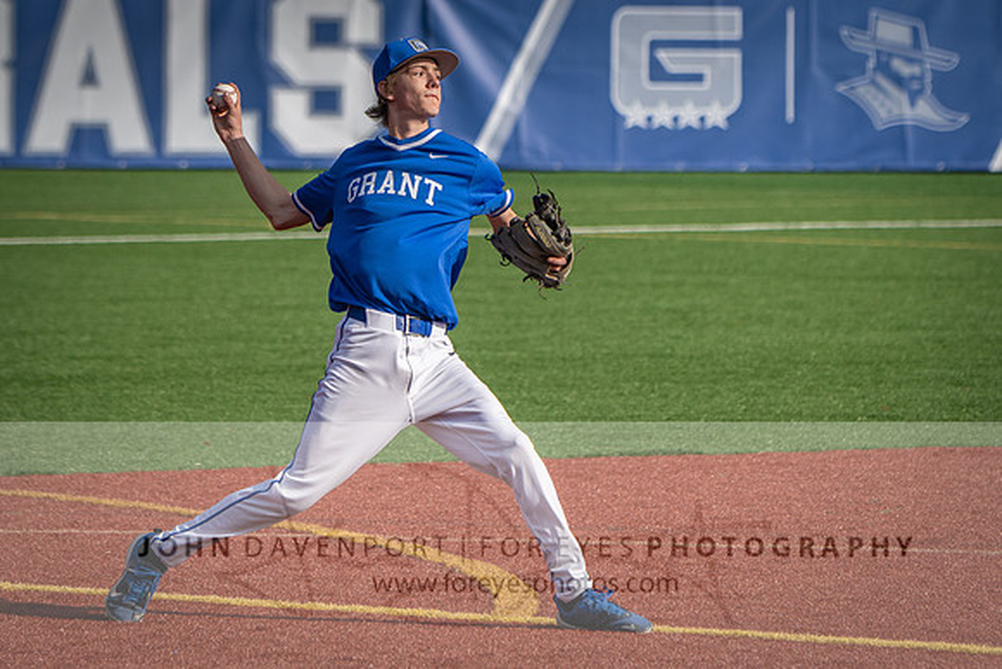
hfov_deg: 5.9
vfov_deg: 4.0
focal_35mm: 346
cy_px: 175
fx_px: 9645
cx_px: 405
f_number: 5.3
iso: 220
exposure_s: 1/2000
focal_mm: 220
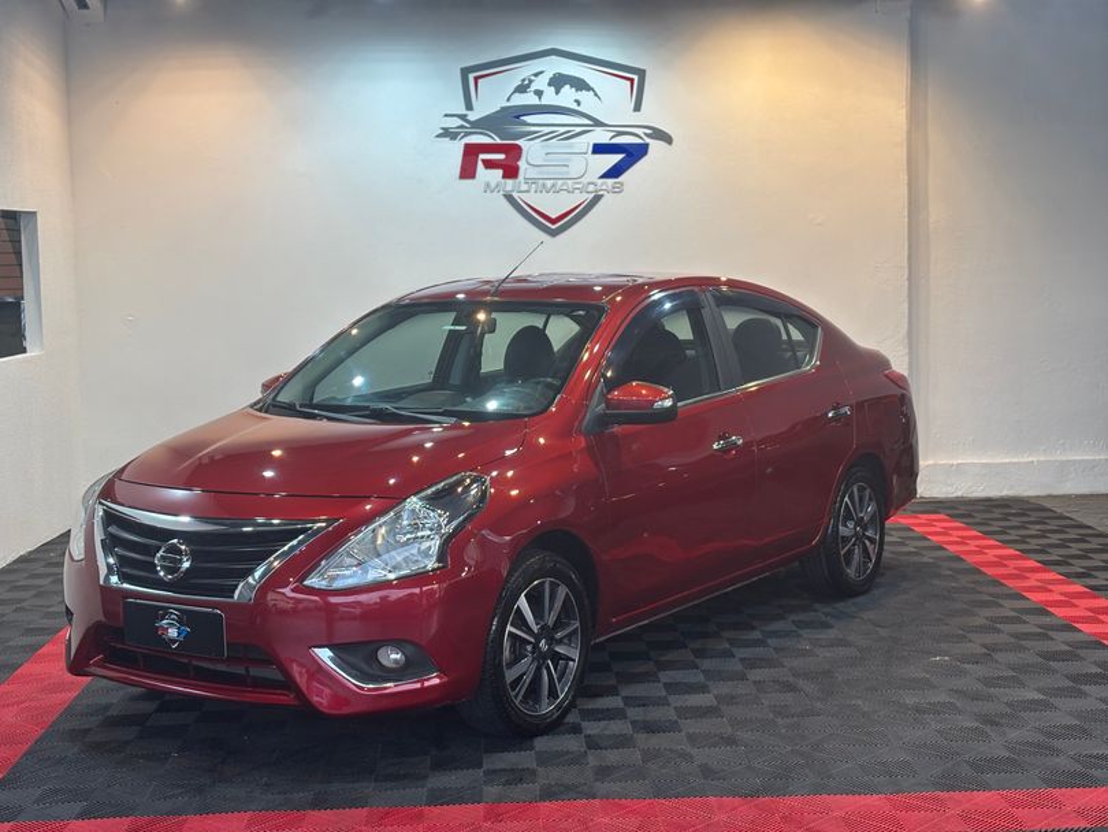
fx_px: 1665
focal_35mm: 52
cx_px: 554
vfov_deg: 28.0
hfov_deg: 36.8
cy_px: 416
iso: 32
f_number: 1.6
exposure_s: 1/60
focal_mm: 5.96
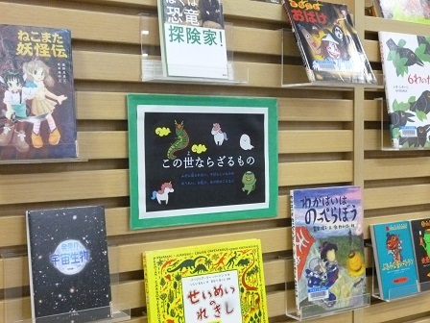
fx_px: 596
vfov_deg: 30.3
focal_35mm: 48
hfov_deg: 39.7
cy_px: 162
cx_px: 215
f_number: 4
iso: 800
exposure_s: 1/40
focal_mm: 8.6
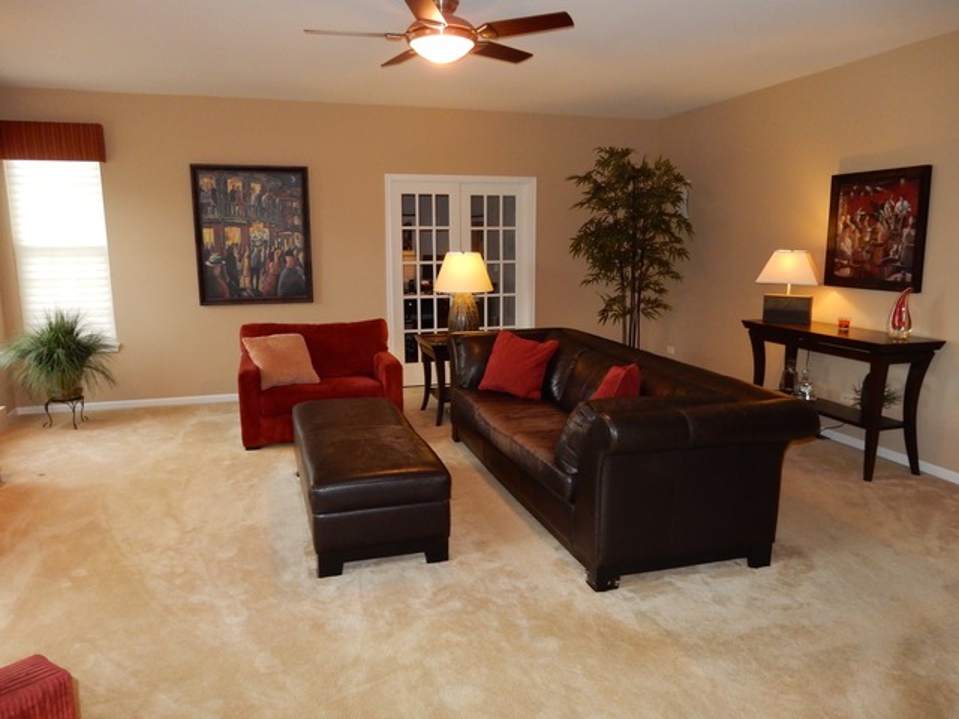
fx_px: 693
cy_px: 360
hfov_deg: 69.4
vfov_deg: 54.9
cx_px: 480
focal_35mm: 25
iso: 400
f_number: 3.7
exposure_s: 1/30
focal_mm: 4.5
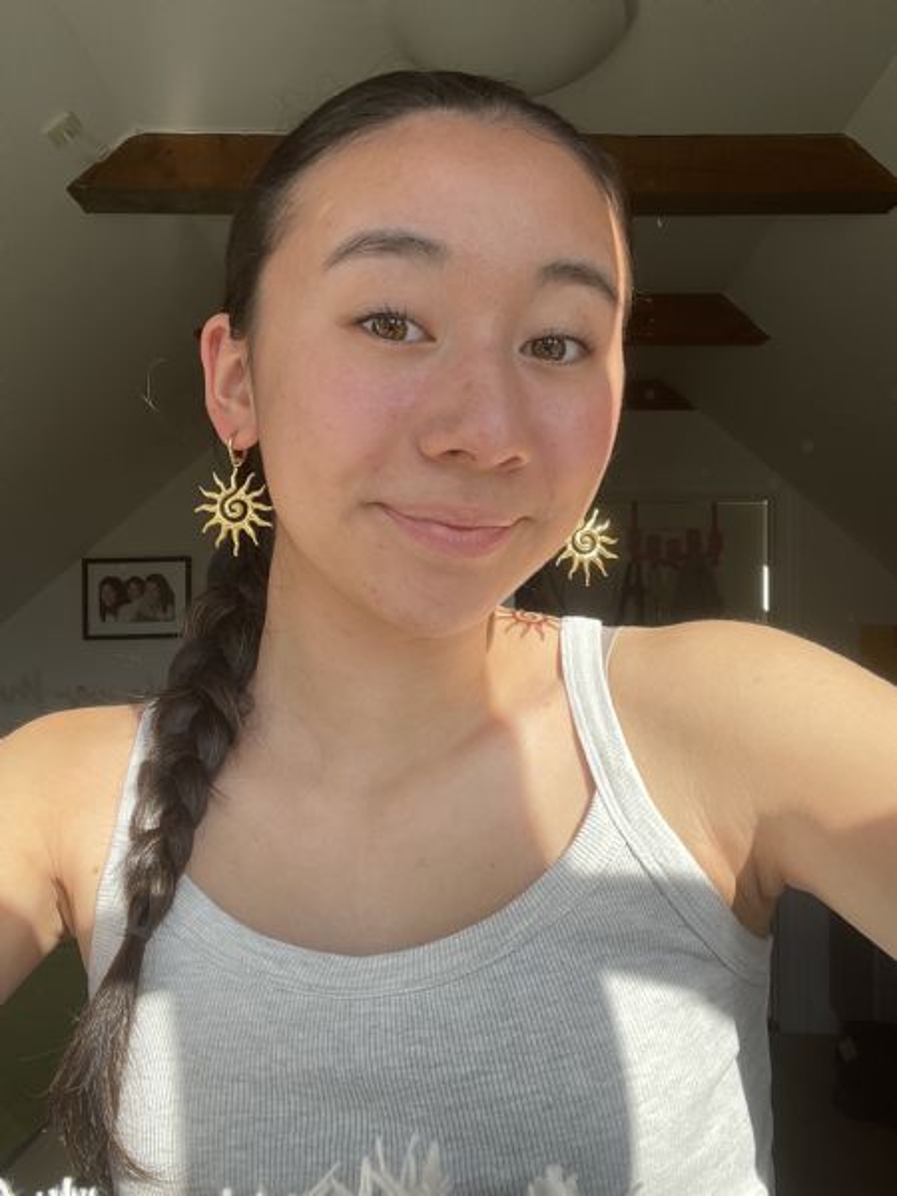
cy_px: 598
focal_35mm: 30
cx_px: 448
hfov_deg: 46.8
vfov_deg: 60.0
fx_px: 1037
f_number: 2.2
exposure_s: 1/210
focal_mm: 2.71
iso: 25
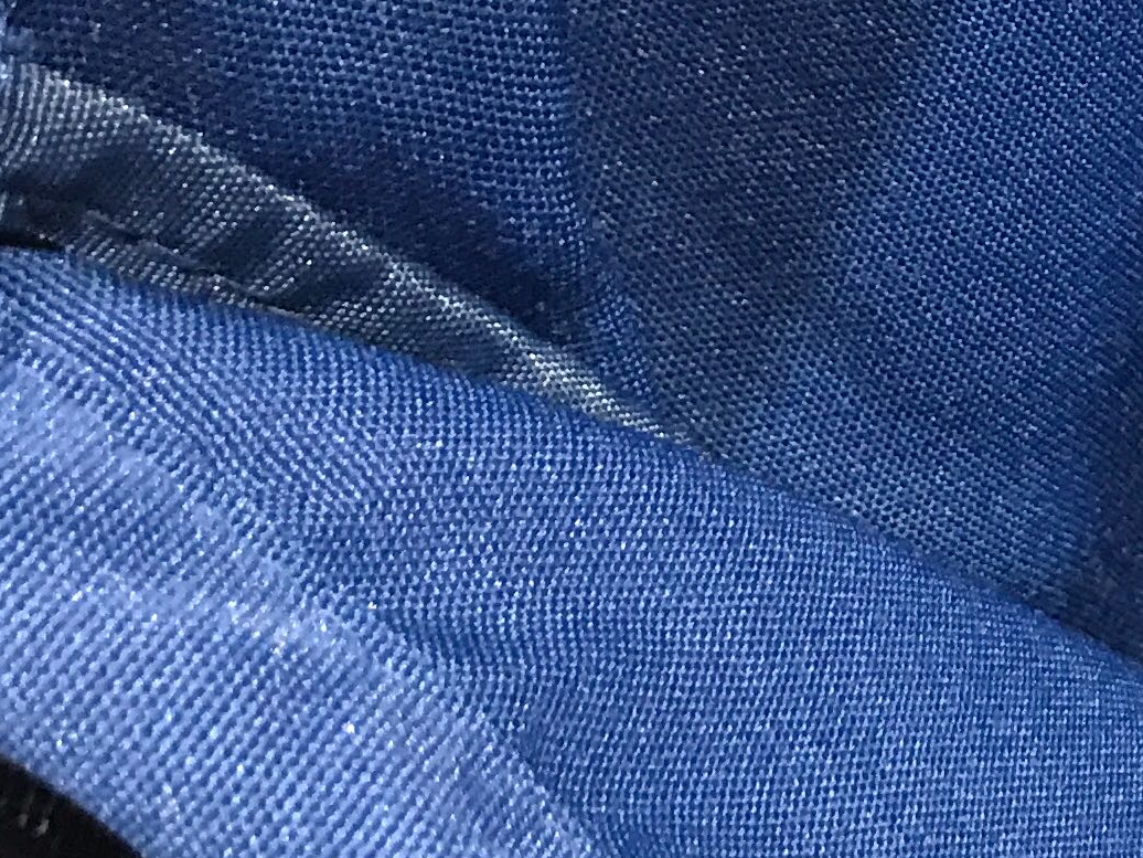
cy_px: 283
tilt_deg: -53.1
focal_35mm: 109
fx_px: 3599
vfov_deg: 13.6
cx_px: 1481
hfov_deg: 17.0
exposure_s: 1/15
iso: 64
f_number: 1.8
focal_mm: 3.99
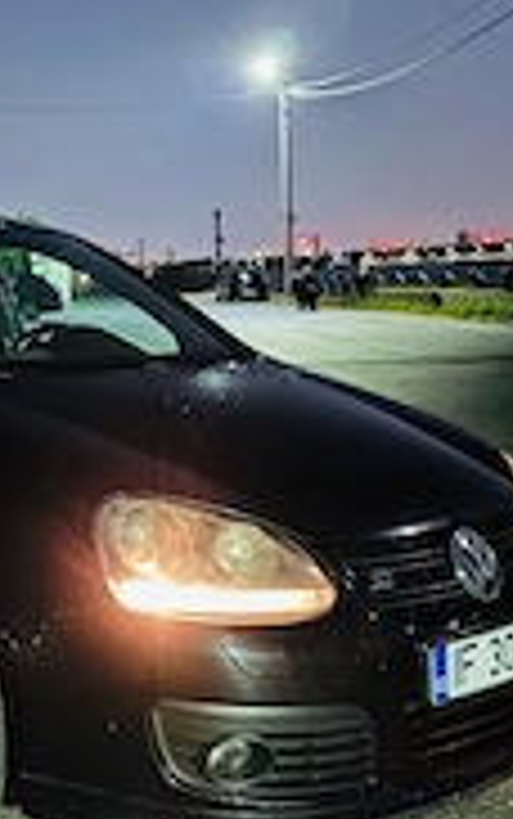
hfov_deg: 22.6
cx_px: 58
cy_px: 382
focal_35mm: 56
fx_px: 1251
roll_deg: +3.4
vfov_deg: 36.2
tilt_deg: -3.9
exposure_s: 1/4
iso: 1600
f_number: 1.78
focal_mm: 6.76
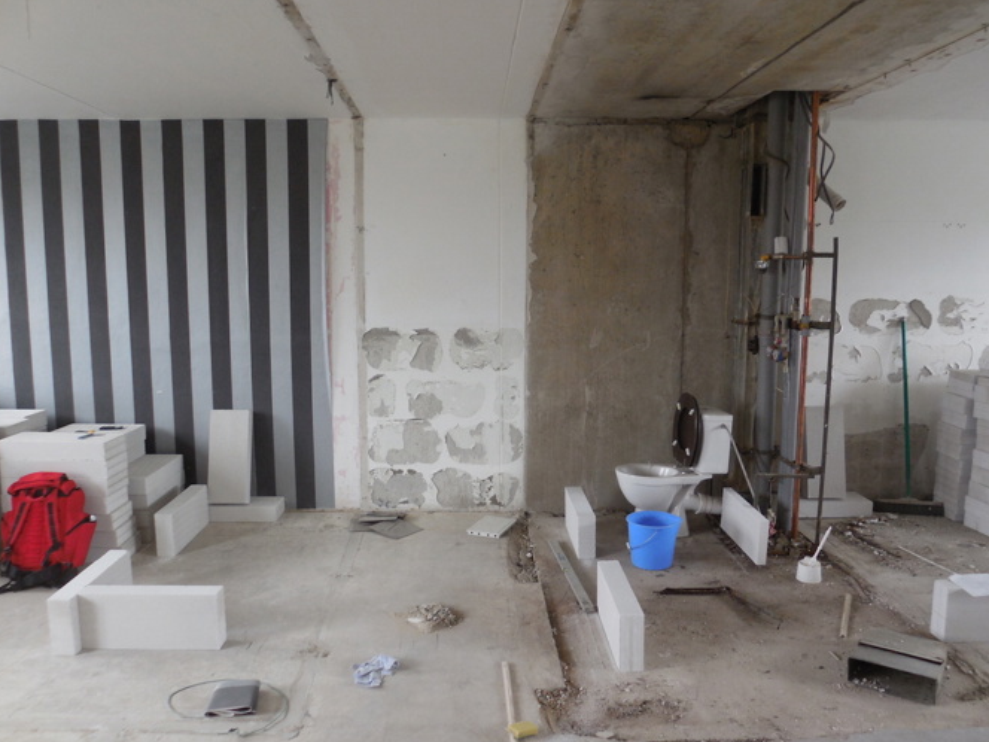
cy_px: 379
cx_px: 480
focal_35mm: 27
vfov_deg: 51.4
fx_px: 771
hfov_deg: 65.3
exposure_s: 1/30
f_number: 3.5
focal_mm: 4.6
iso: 250
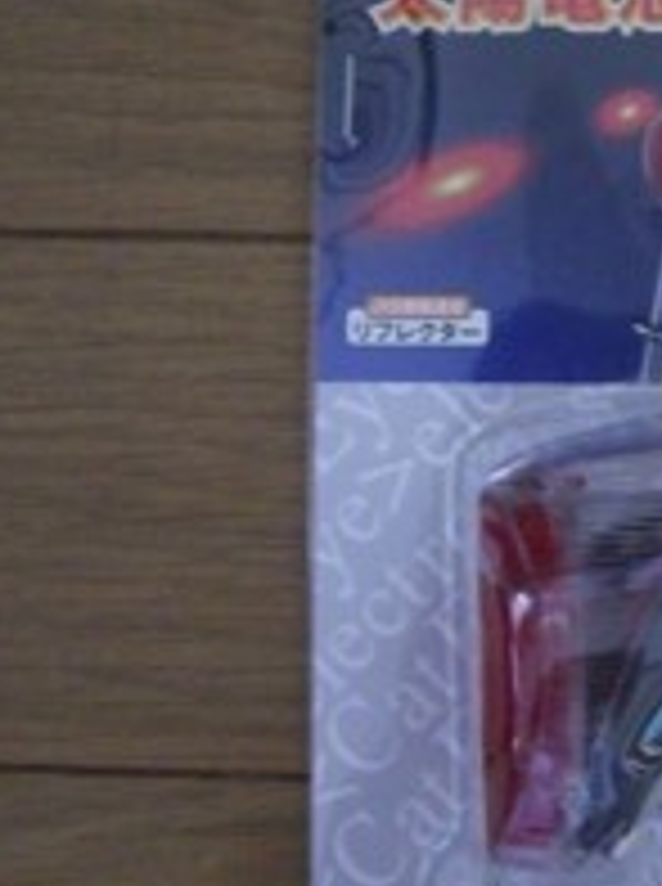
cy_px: 526
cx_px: 739
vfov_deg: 22.5
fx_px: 2226
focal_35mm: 87
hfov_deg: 16.4
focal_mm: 7.9
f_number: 2.8
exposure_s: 1/50
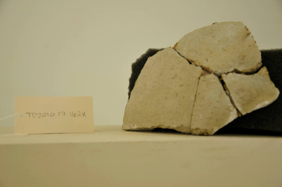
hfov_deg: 35.1
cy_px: 94
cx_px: 141
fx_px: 446
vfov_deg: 23.7
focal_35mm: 57
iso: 200
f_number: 4.8
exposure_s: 1/50
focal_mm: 38
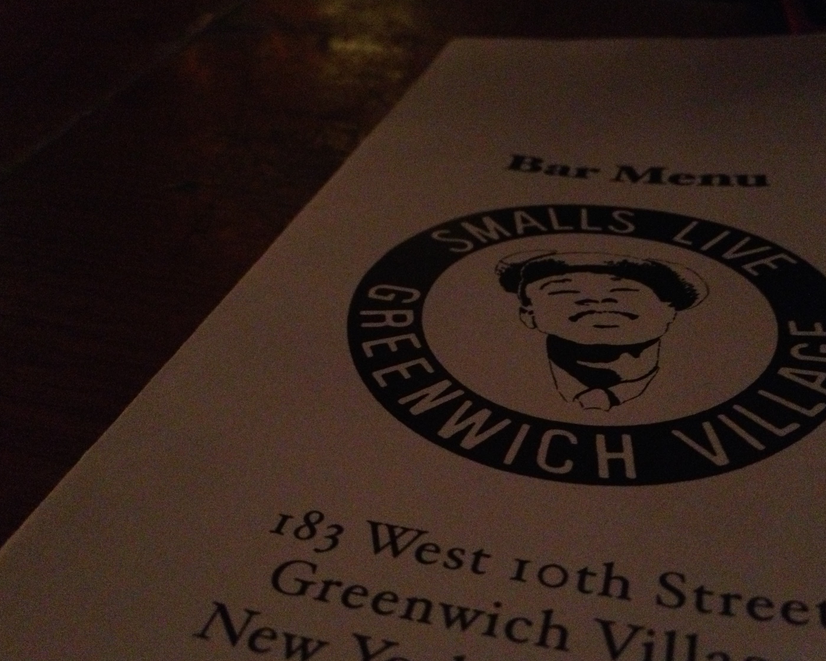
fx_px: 978
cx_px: 440
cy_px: 317
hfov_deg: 45.8
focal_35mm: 40
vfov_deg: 37.3
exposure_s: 1/15
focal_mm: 4.28
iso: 800
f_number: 2.4
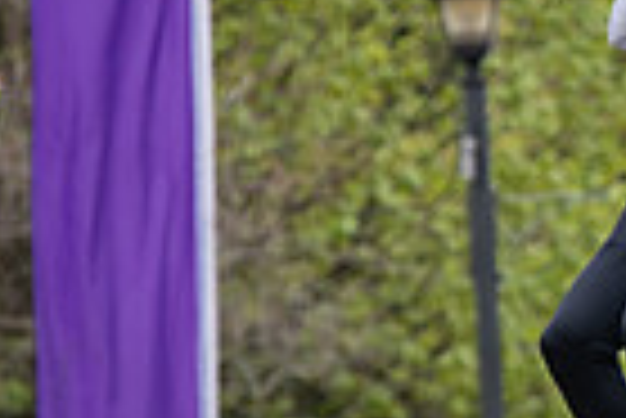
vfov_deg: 1.9
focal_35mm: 729
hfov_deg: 2.8
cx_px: 1085
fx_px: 12690
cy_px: 119
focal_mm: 175
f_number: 4
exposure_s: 1/640
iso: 160
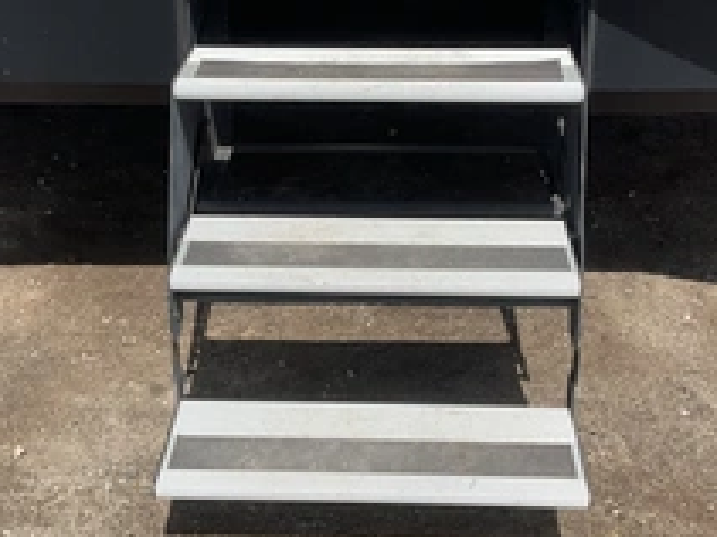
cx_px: 350
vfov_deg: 26.5
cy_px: 211
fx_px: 1139
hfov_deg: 35.0
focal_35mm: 55
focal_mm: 3
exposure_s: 1/1626
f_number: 1.8
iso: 25
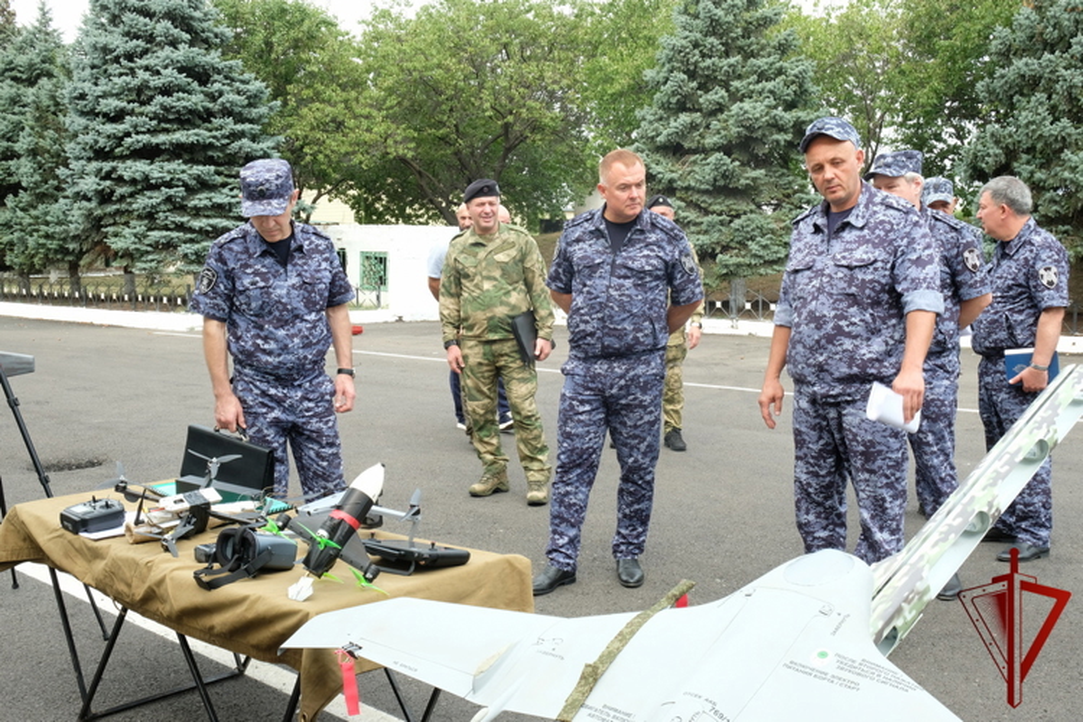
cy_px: 361
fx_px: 1143
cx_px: 542
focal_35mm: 38
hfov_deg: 50.7
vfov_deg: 35.1
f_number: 14
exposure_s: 1/60
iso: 500
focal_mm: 25.4
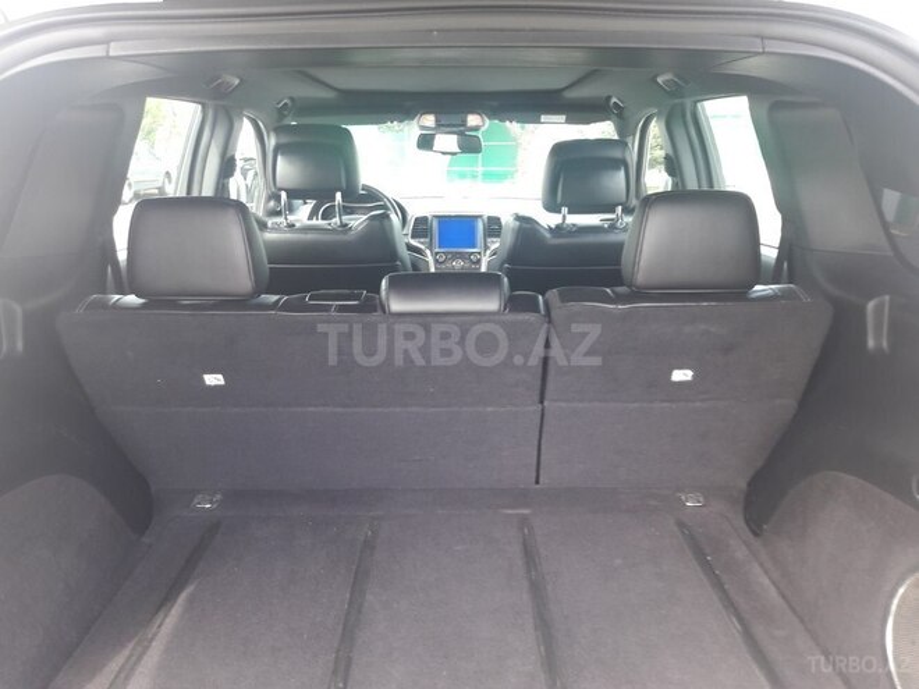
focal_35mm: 28
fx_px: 743
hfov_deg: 63.4
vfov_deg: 49.7
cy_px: 344
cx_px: 460
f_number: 1.9
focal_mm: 3.7
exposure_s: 1/33
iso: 50
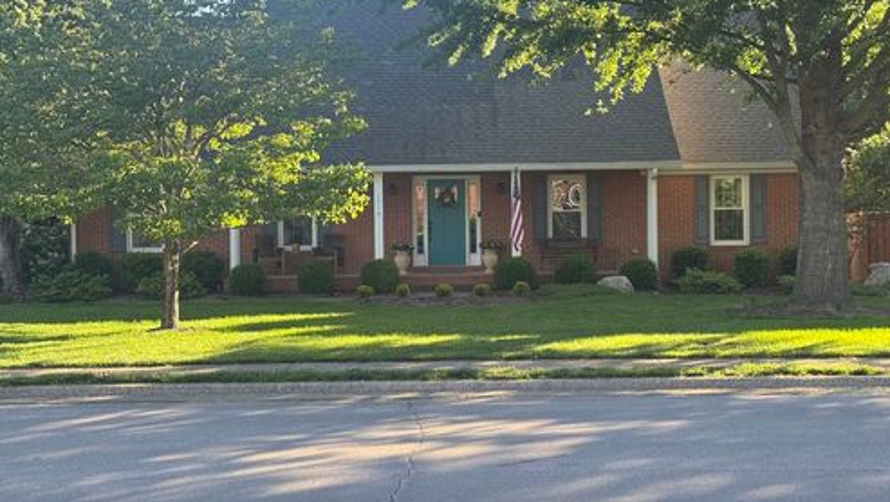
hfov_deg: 39.1
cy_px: 216
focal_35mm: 53
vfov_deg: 22.7
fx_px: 1252
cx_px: 448
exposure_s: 1/448
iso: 64
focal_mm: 6.76
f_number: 1.78
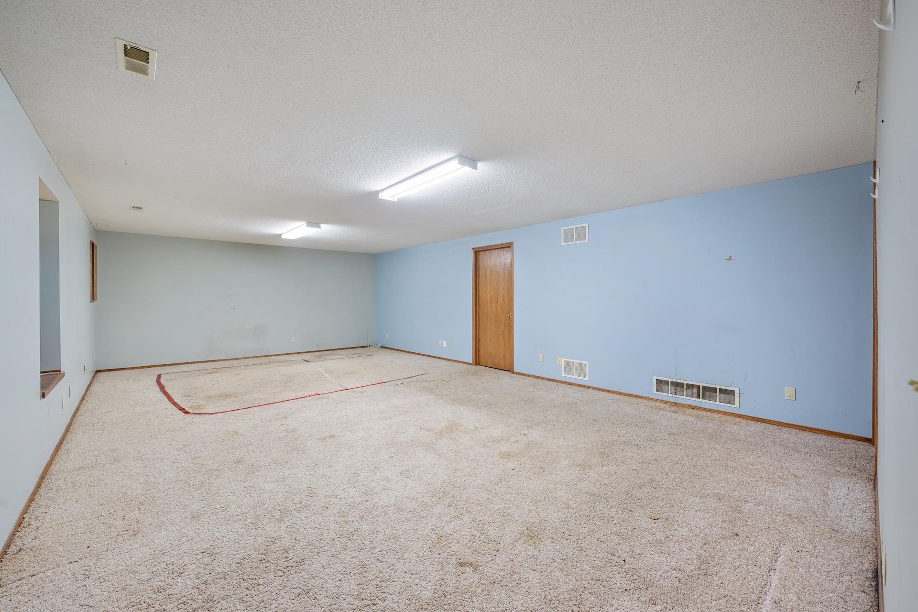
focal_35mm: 14
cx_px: 459
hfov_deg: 104.3
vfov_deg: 81.2
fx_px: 357
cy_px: 306
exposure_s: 1/1.25
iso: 400
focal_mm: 14
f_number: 7.1
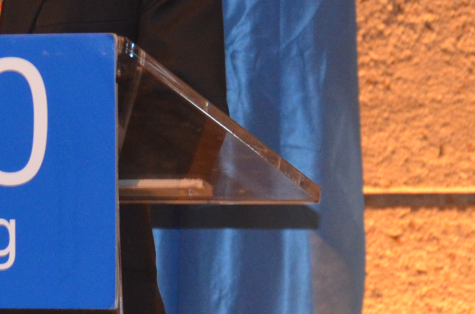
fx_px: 5280
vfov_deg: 3.4
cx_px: 143
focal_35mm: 401
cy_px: 53
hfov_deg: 5.1
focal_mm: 66
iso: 1250
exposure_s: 1/60
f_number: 5.3
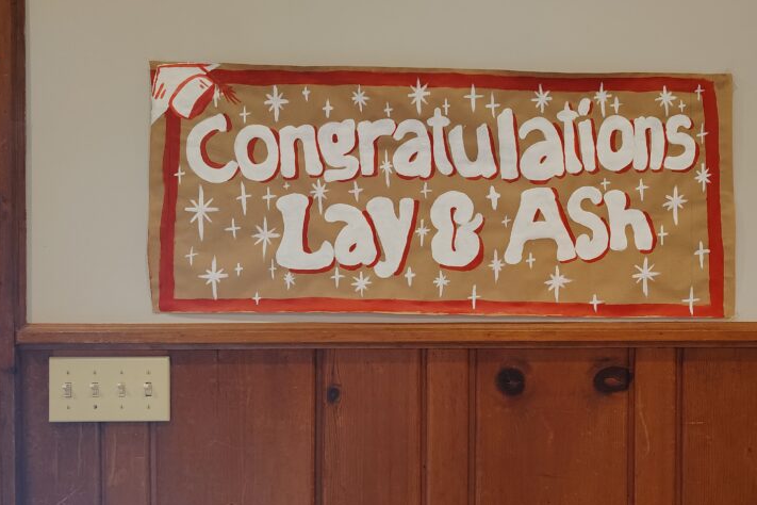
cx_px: 501
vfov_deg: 36.6
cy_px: 188
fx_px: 757
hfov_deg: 52.2
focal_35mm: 36
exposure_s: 1/40
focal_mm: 5.56
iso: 1534
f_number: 1.8
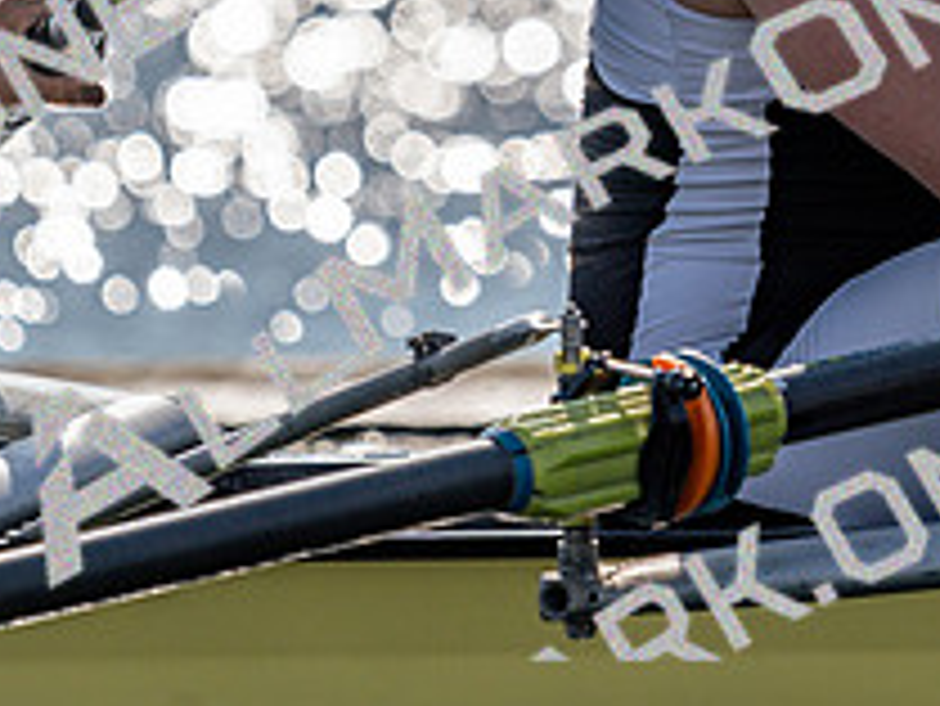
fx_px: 30920
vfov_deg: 1.3
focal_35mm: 1138
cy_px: -110
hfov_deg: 1.7
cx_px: 944
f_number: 6.3
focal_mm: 426
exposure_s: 1/1600
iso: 100
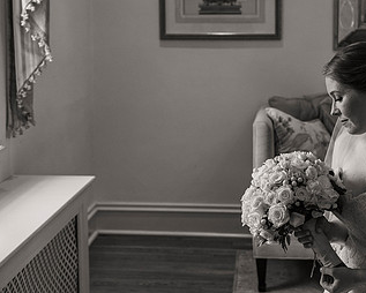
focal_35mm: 77
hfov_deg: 24.7
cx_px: 222
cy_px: 107
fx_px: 835
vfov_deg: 19.9
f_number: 3.5
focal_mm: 44
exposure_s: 1/320
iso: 1000
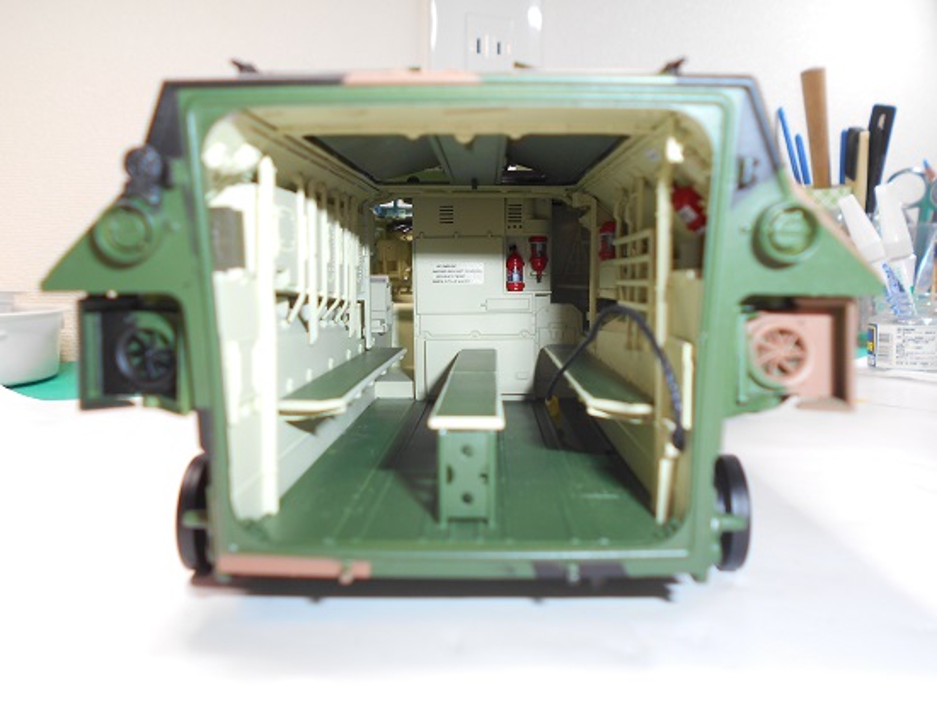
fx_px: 812
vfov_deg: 46.8
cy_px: 351
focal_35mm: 30
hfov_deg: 60.0
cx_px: 468
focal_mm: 5.1
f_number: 3.4
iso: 80
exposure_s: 1/30
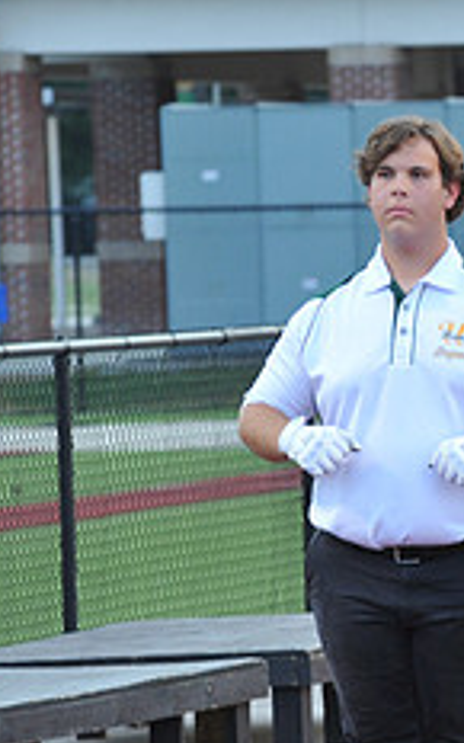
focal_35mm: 433
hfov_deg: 3.0
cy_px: 455
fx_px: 8761
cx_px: 880
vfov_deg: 4.9
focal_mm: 170
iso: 800
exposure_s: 1/80
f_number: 7.1
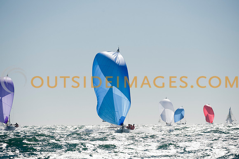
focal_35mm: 290
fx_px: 1924
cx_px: 120
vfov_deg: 4.7
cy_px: 80
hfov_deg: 7.1
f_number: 5.6
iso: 320
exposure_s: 1/4000
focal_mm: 290
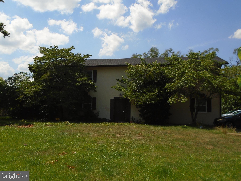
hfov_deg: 51.4
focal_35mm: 36
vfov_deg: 39.7
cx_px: 120
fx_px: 251
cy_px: 90
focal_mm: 6.4
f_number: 3.8
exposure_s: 1/1250
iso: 100
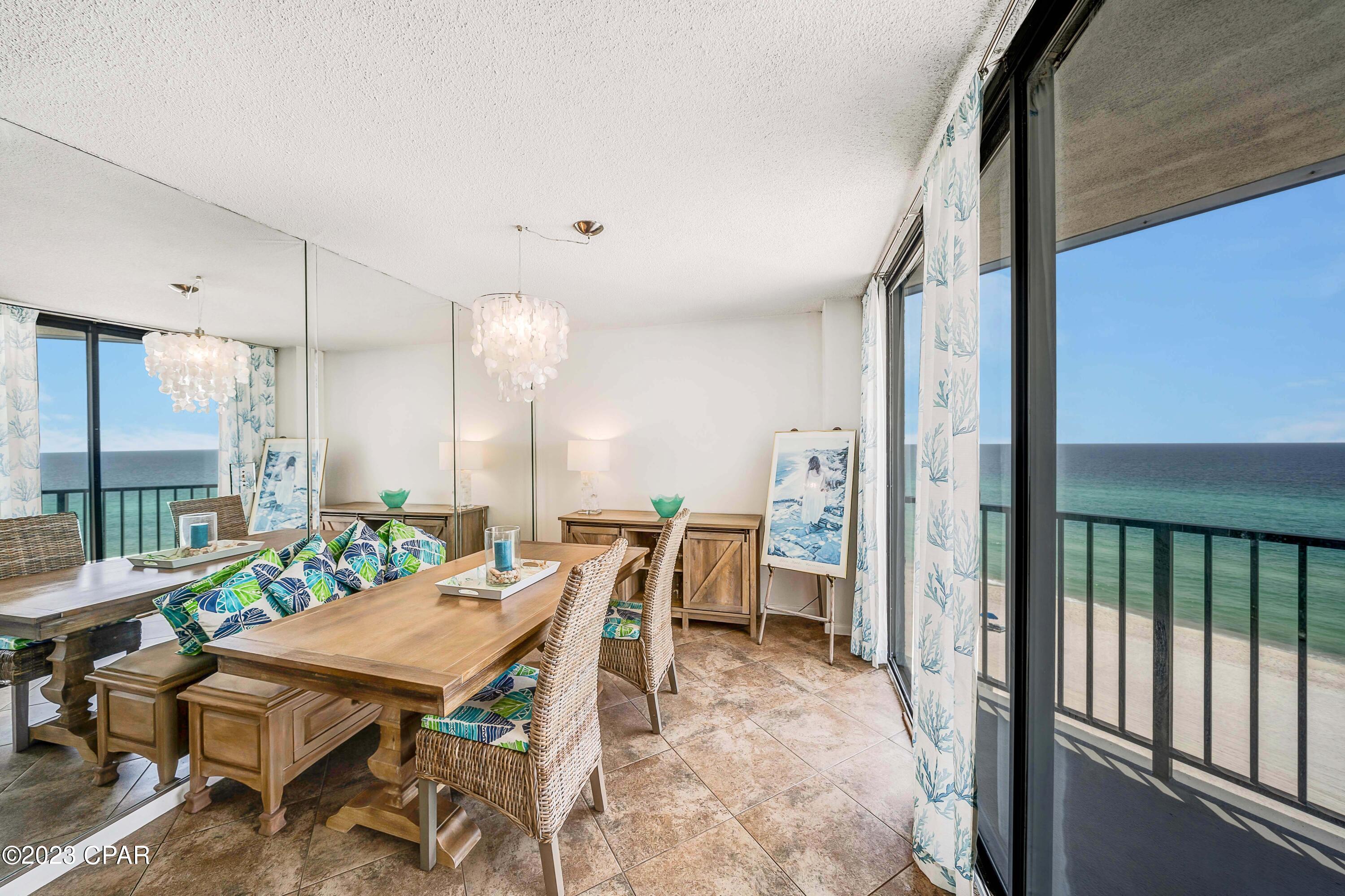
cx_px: 672
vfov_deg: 90.0
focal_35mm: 12
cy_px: 448
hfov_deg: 112.6
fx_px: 448
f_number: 5.6
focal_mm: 12
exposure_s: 1/160
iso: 100
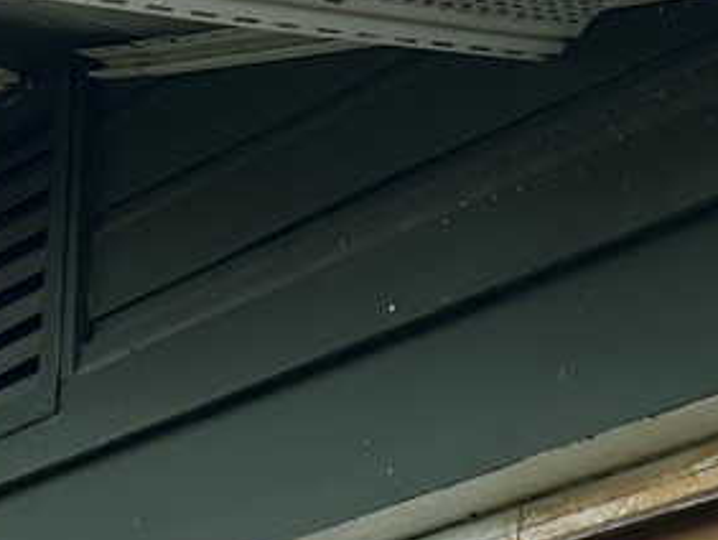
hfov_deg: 14.4
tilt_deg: +22.2
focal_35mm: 136
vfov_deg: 10.9
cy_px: 191
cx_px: 578
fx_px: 2823
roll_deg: +1.5
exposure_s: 1/2525
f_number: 1.78
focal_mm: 6.86
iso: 80
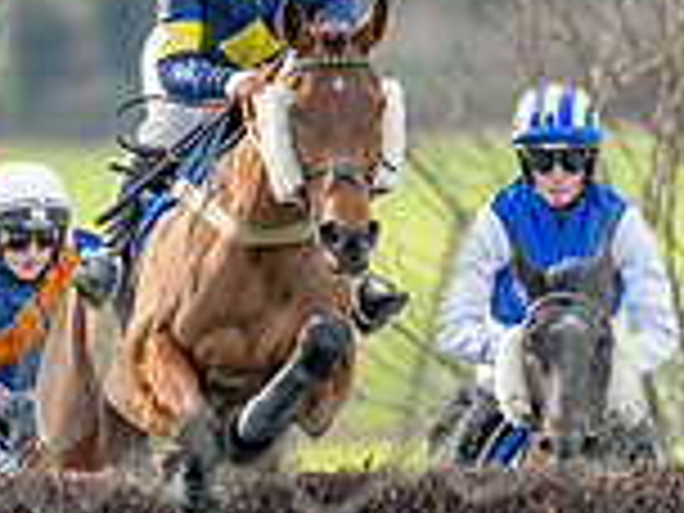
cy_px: 261
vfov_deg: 0.9
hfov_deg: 1.2
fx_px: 33730
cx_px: 30
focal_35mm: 1707
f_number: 4.5
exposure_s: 1/1600
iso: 500
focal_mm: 400
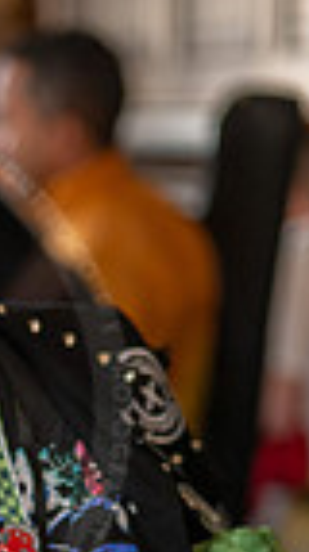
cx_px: -135
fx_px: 2413
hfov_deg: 7.2
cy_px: 544
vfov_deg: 12.9
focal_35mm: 165
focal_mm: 50
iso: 640
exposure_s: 1/200
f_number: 1.2
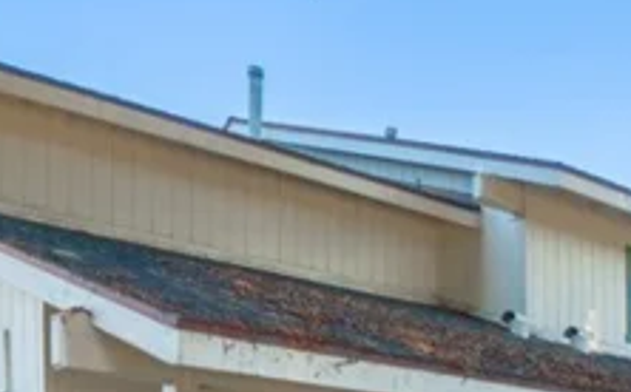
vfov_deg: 19.8
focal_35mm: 58
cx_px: 379
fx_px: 996
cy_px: 560
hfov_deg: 35.0
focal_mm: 10
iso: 100
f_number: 8
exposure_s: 1/80
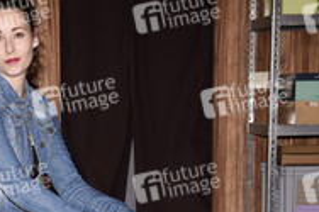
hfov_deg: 16.2
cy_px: 226
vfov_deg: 10.8
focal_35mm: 125
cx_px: 30
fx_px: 1107
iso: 250
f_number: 6.3
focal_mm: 52
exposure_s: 1/125
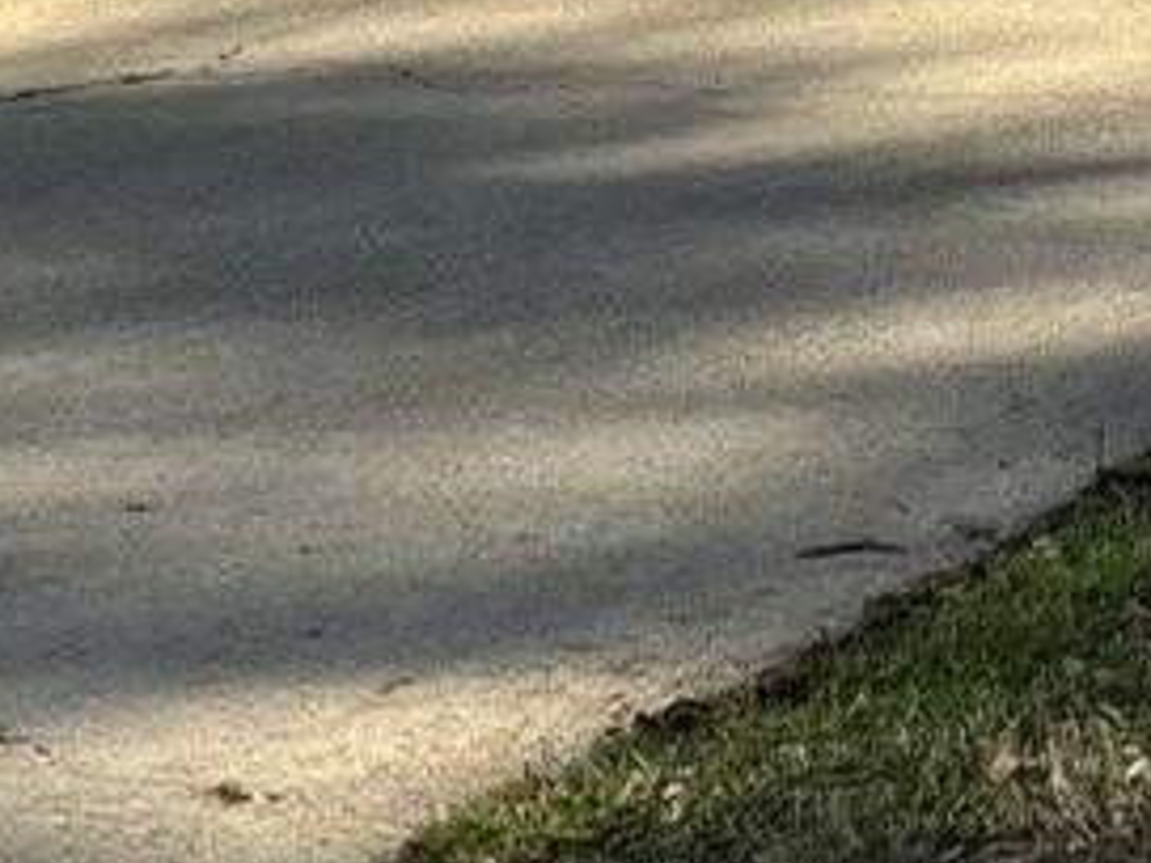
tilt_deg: +8.5
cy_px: -1709
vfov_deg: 6.8
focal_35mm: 196
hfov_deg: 10.1
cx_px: 965
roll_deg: -0.4
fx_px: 6517
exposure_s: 1/1590
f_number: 1.6
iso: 50
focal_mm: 5.96
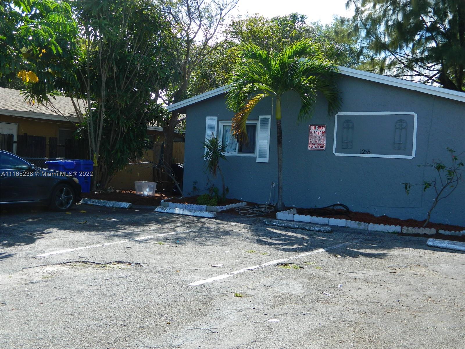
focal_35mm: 41
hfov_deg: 45.8
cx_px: 232
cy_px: 174
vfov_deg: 35.1
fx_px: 551
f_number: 3.5
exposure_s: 1/400
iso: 80
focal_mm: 7.3
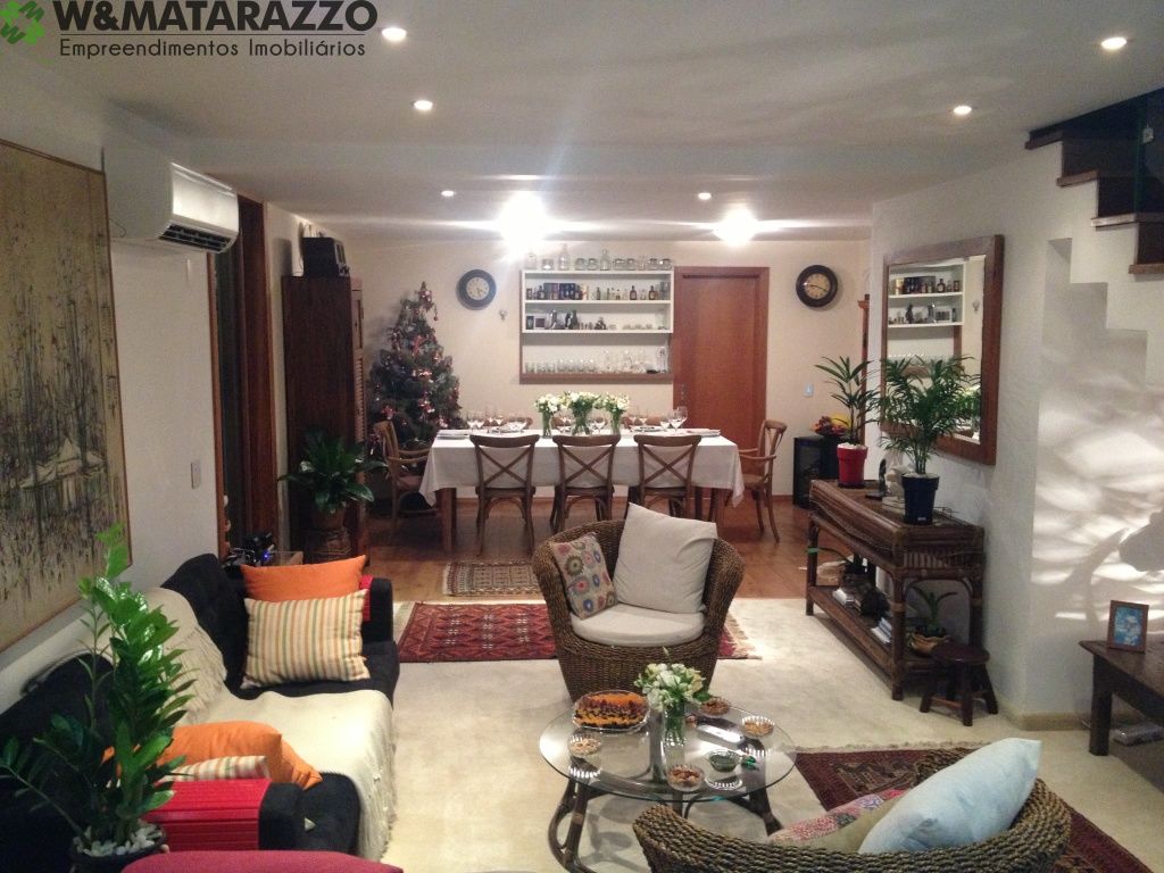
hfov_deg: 52.6
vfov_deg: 40.7
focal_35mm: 35
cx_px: 582
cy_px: 436
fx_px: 1177
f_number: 2.4
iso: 400
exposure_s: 1/20
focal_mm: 4.28
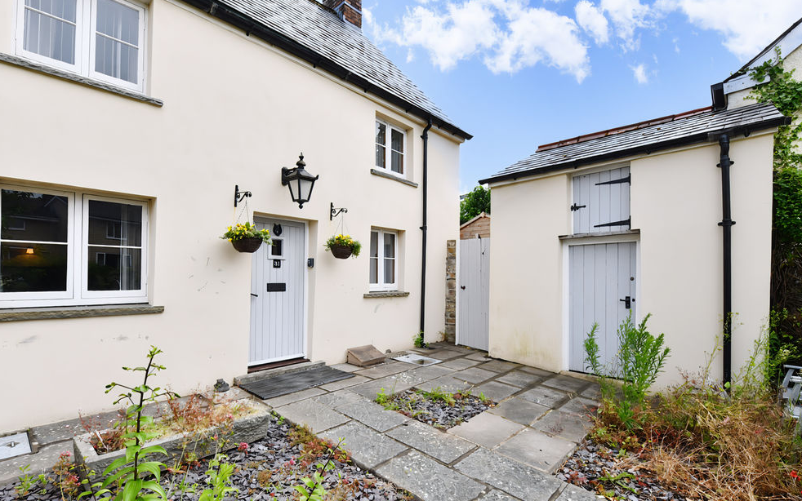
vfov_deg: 67.8
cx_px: 390
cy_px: 277
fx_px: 372
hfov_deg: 94.3
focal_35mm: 17
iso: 250
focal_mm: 16
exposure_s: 1/500
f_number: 11
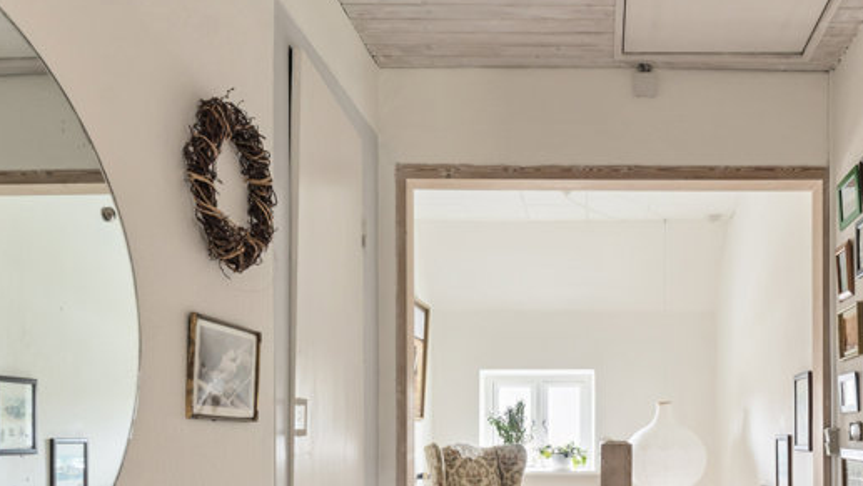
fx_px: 806
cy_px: 437
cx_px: 594
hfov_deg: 54.8
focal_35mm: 35
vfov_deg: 31.9
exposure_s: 25
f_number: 8
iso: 200
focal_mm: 14.5
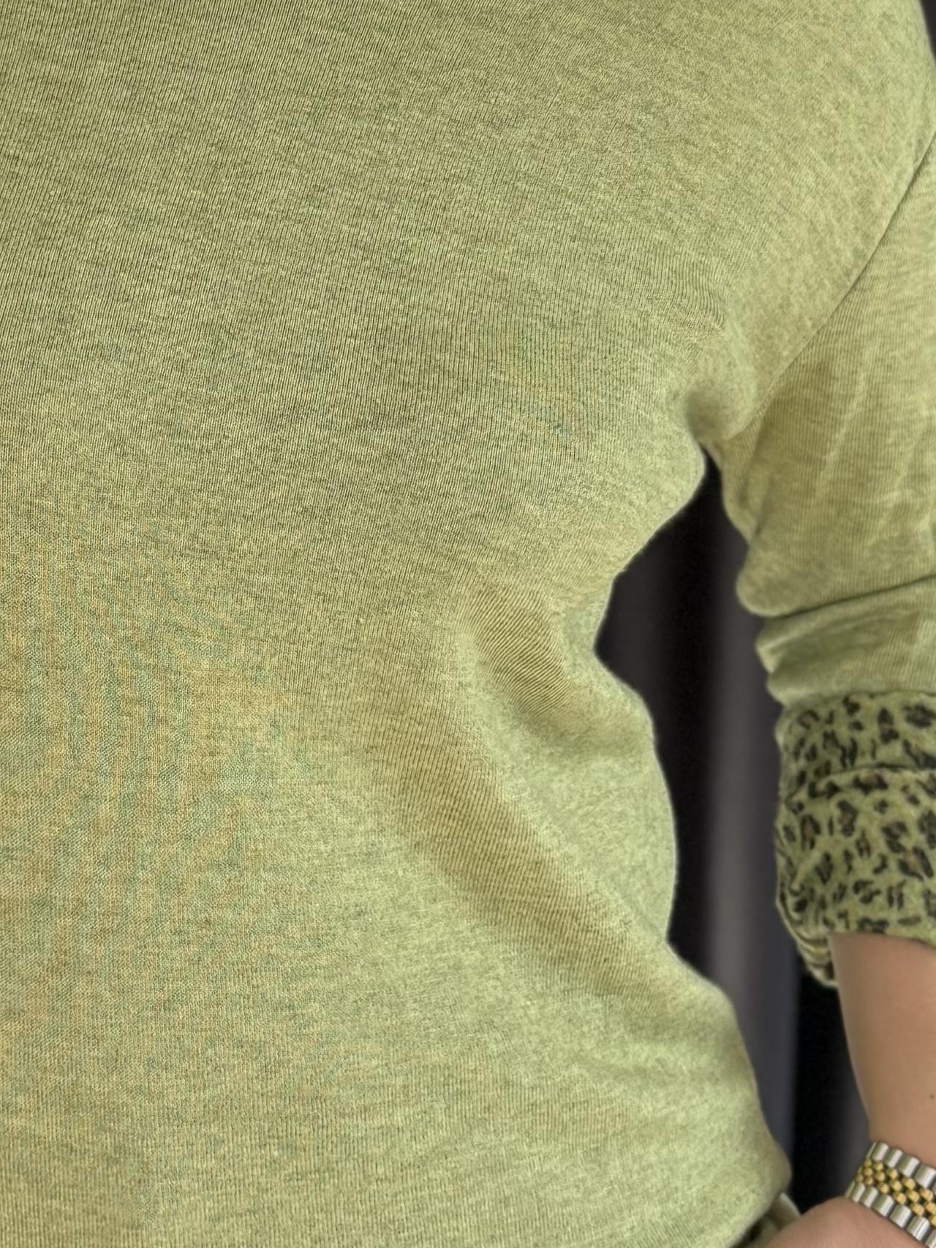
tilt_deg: -6.8
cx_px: 160
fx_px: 3137
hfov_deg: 16.8
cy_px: 62
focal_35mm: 87
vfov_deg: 21.8
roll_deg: +0.1
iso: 125
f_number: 1.6
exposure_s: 1/60
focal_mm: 5.96
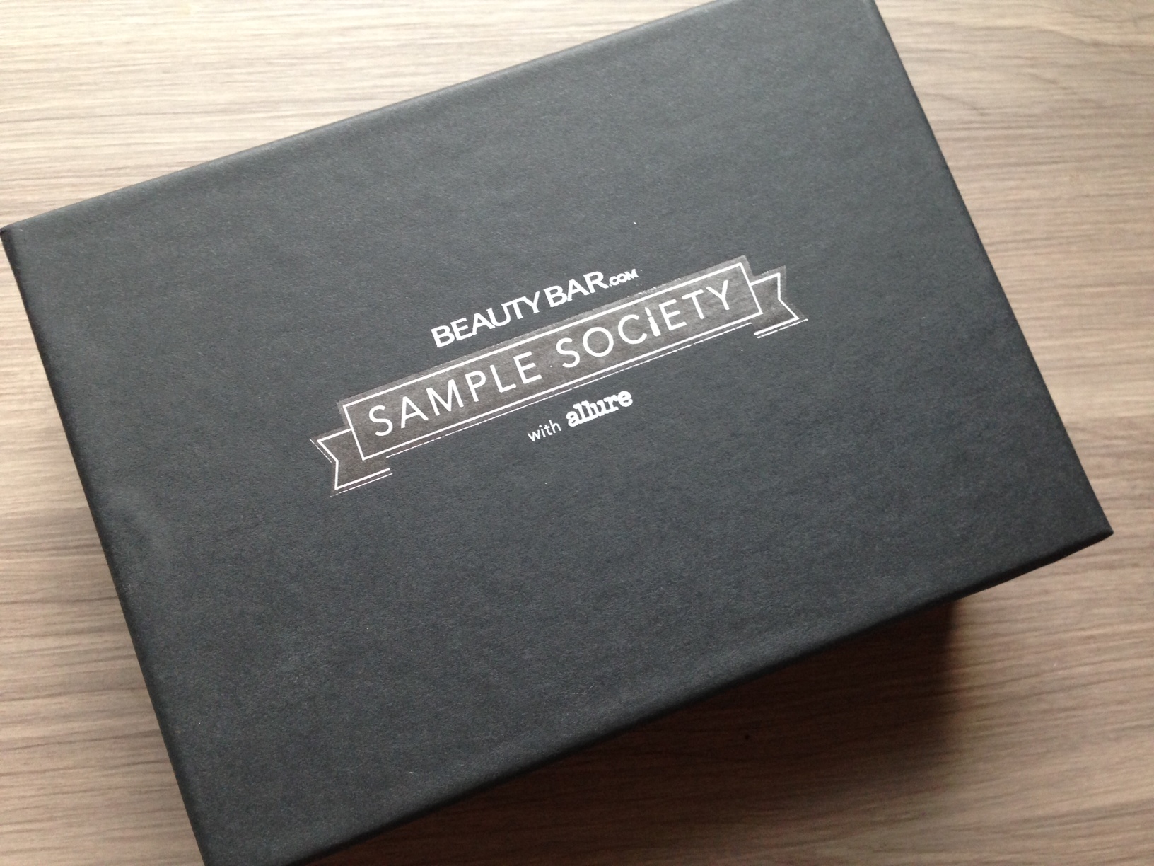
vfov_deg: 42.9
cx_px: 577
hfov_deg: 55.4
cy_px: 433
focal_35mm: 33
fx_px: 1100
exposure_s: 1/20
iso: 125
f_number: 2.4
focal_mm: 4.13
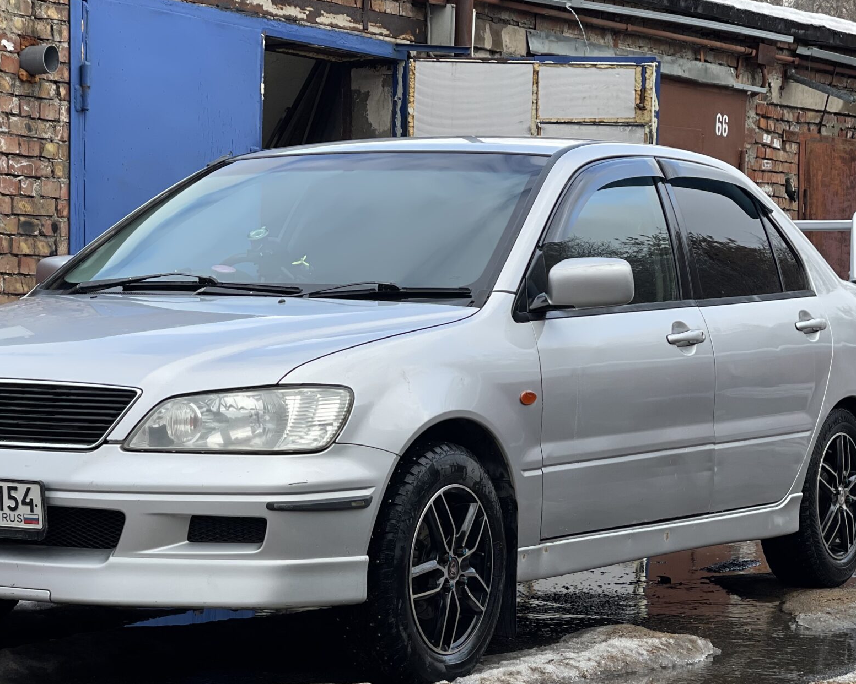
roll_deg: -0.8
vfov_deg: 14.9
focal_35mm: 103
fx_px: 2609
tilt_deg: -3.0
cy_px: 430
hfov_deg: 18.6
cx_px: 378
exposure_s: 1/121
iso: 20
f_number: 2.2
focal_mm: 7.5
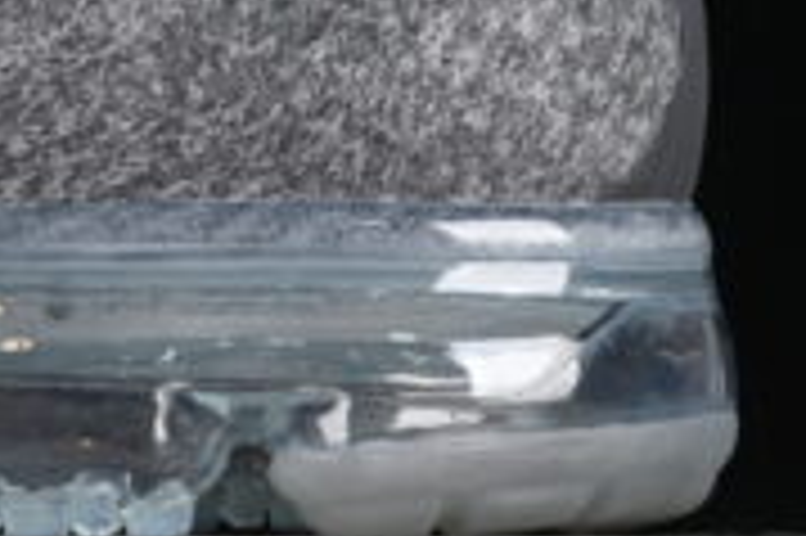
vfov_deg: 4.1
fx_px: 7516
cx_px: -450
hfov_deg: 6.1
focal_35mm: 336
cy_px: -209
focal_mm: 50
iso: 160
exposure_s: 1/80
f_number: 7.1
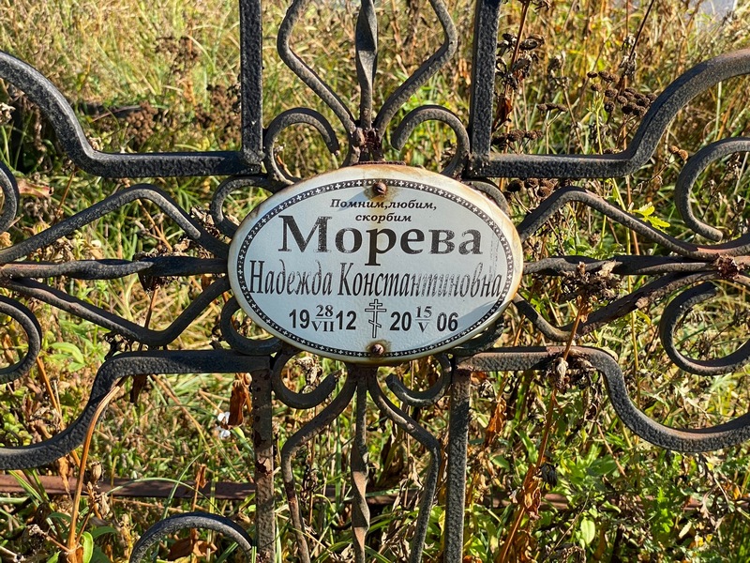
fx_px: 1127
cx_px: 375
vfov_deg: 28.0
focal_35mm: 52
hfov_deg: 36.8
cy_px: 282
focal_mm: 6
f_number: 2
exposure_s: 1/358
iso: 20
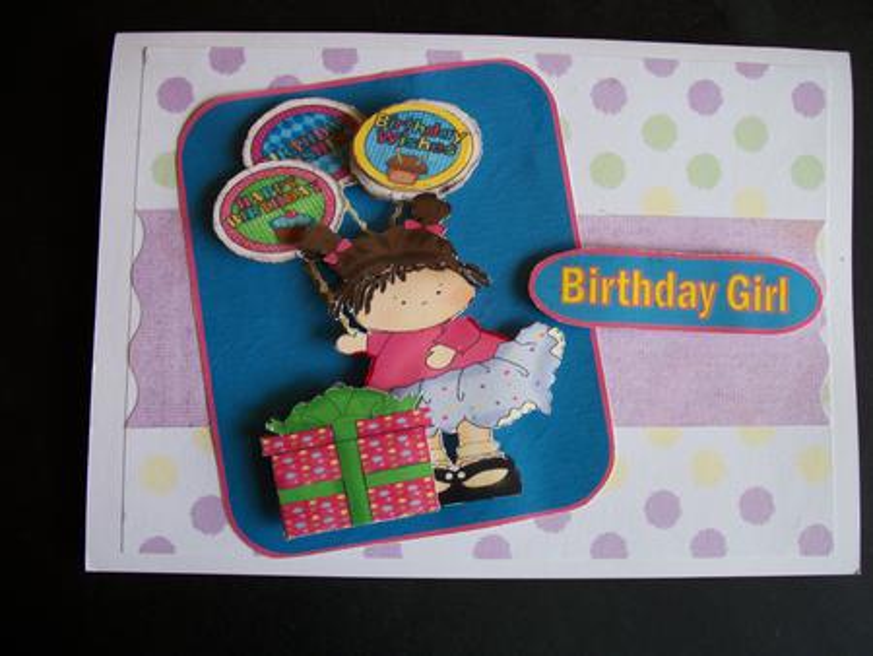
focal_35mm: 32
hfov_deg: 56.8
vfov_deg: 44.2
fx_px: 807
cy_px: 328
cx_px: 436
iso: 80
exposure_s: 1/60
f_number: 2.9
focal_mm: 5.7
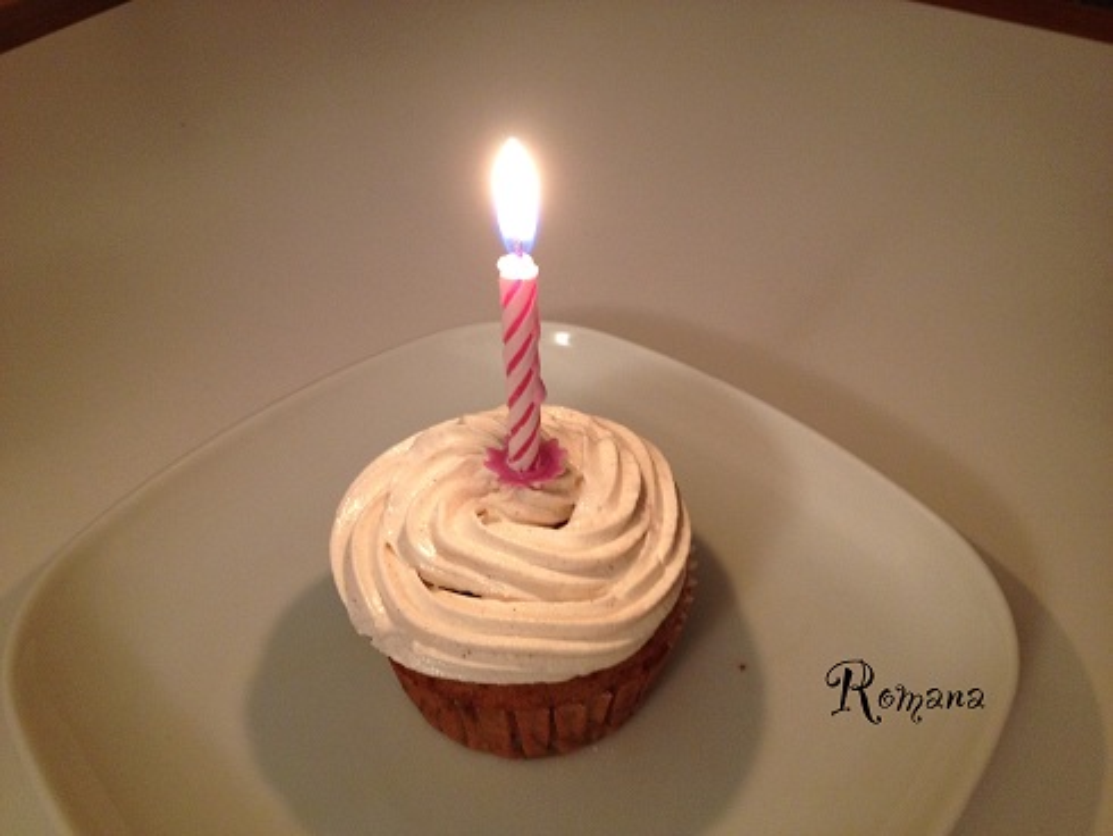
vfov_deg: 40.7
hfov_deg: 52.6
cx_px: 556
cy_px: 418
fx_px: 1126
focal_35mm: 35
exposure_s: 1/20
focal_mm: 4.28
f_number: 2.4
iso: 160
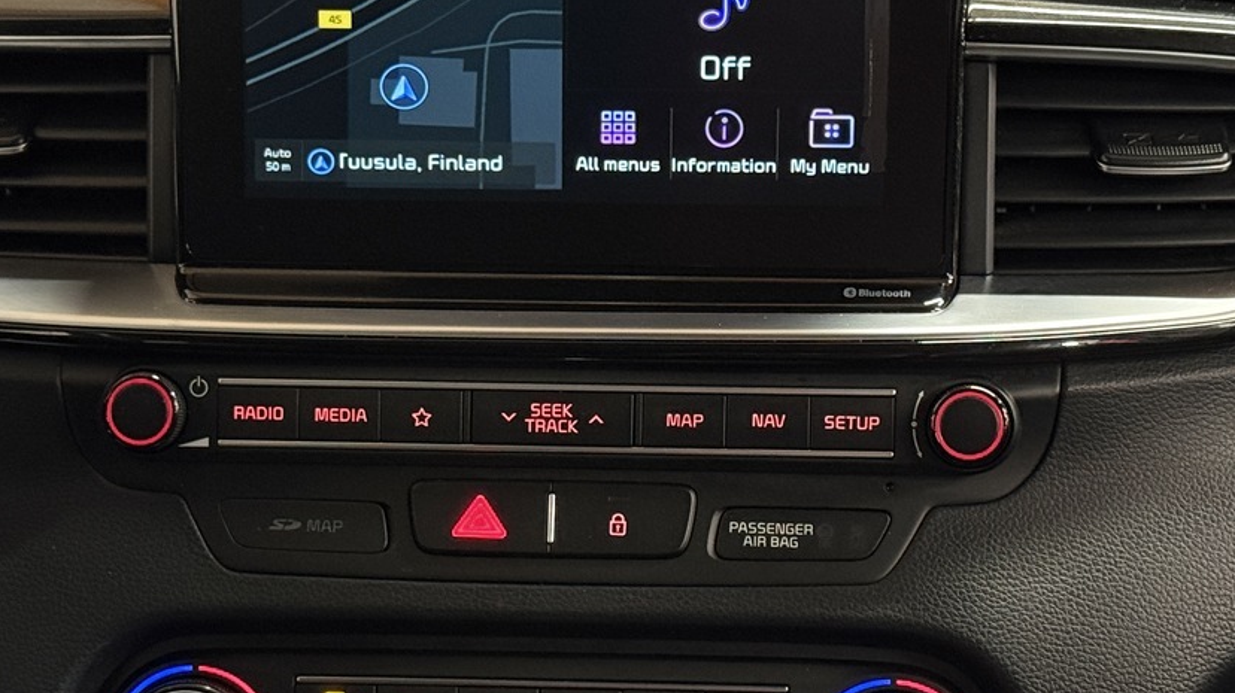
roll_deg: +1.0
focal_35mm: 91
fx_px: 2979
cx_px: 606
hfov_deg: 23.4
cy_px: 444
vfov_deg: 13.3
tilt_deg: -15.9
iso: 500
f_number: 1.78
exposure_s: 1/33
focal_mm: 6.76
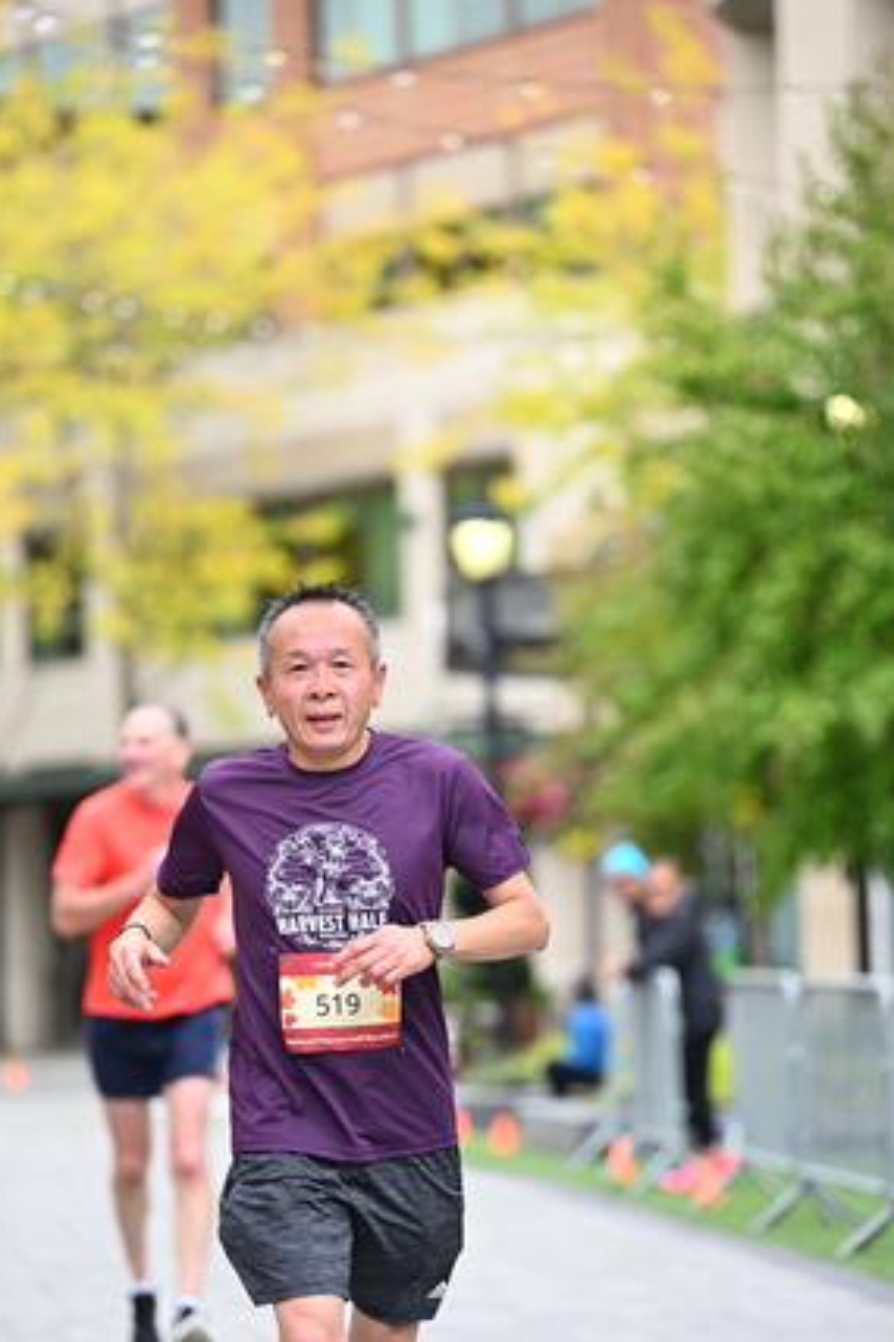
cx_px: 456
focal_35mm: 180
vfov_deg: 11.4
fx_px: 6710
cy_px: 756
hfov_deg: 7.6
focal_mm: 140
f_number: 2.8
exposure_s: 1/1600
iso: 640
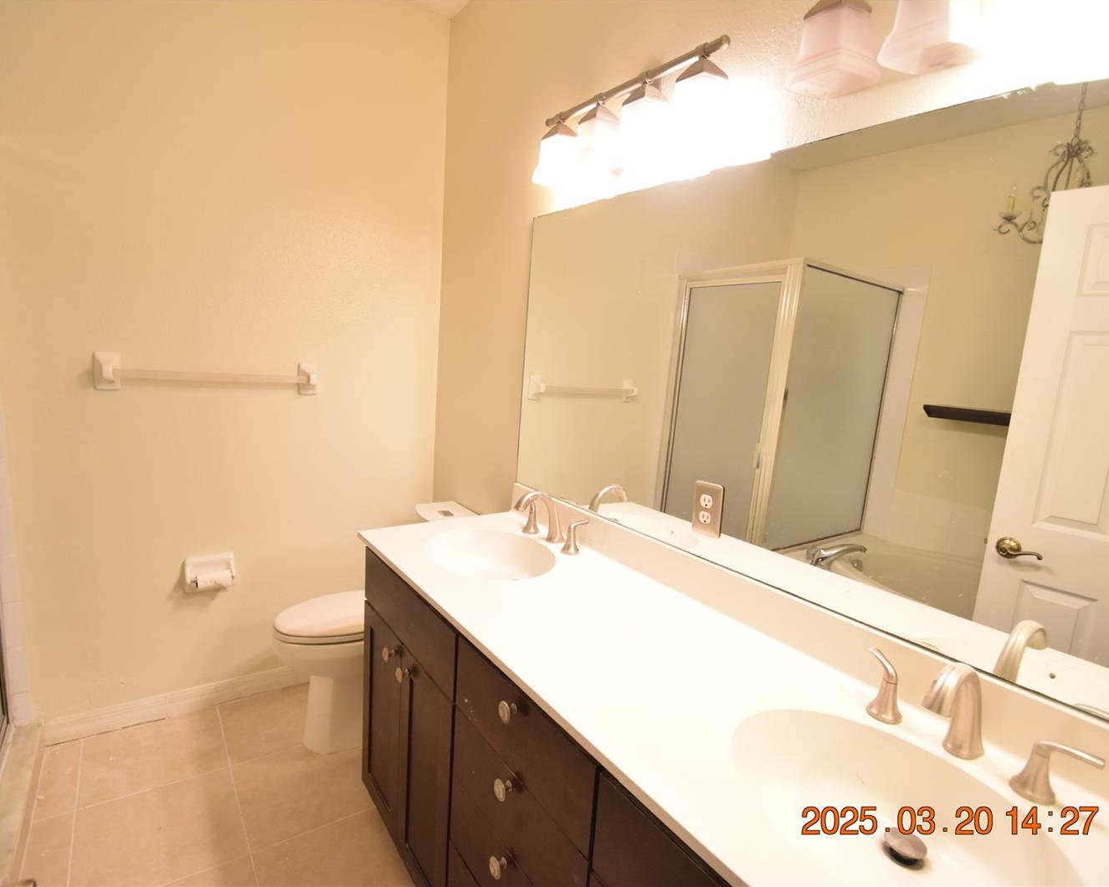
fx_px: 558
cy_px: 442
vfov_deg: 77.0
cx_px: 555
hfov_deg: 89.6
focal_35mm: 17
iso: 800
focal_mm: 10
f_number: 4
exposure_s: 1/60
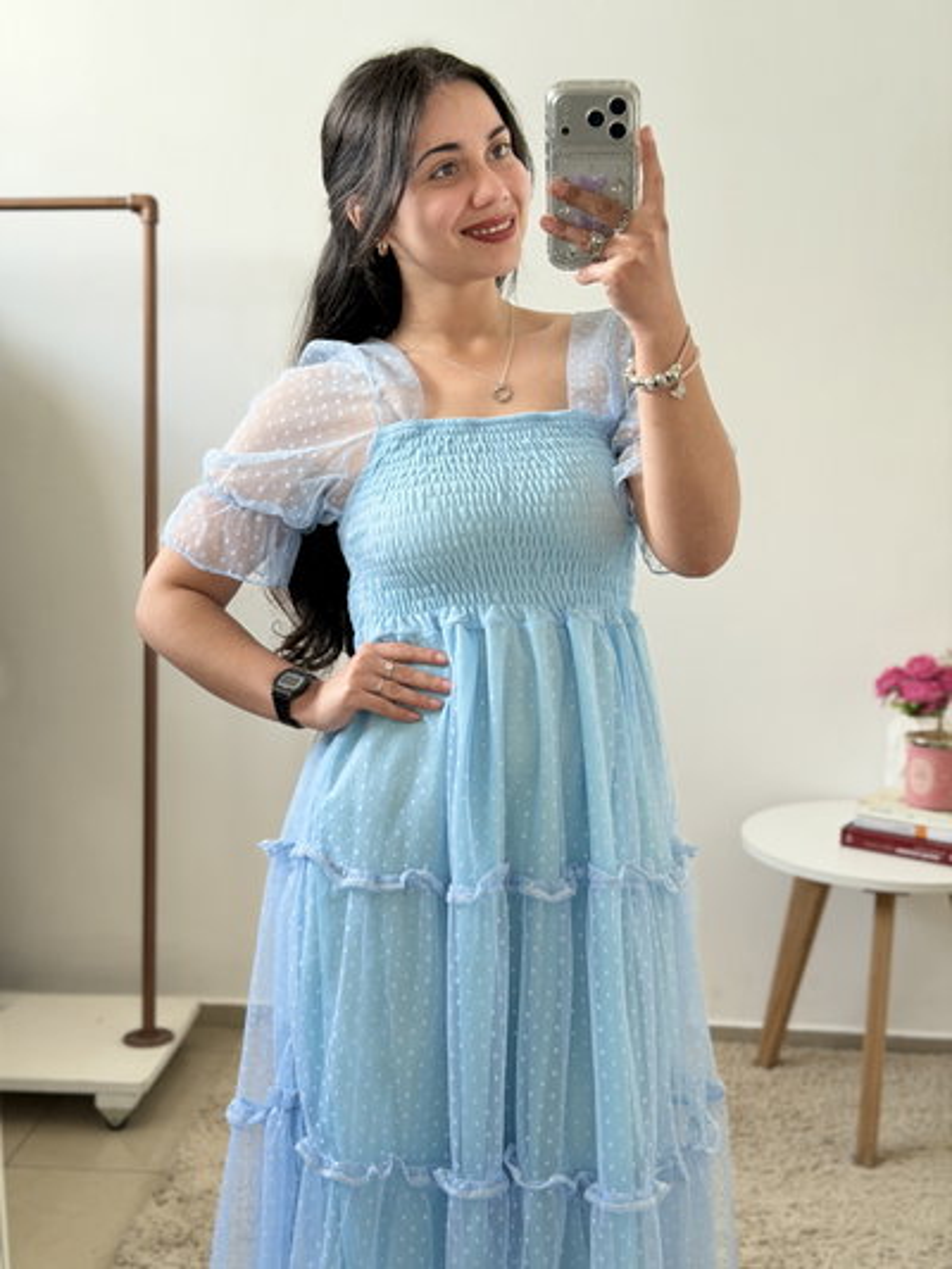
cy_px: 634
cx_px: 476
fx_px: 1759
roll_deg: -0.2
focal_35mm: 48
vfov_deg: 39.6
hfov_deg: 30.3
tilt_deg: -22.7
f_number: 1.78
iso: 100
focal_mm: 6.76
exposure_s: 1/87
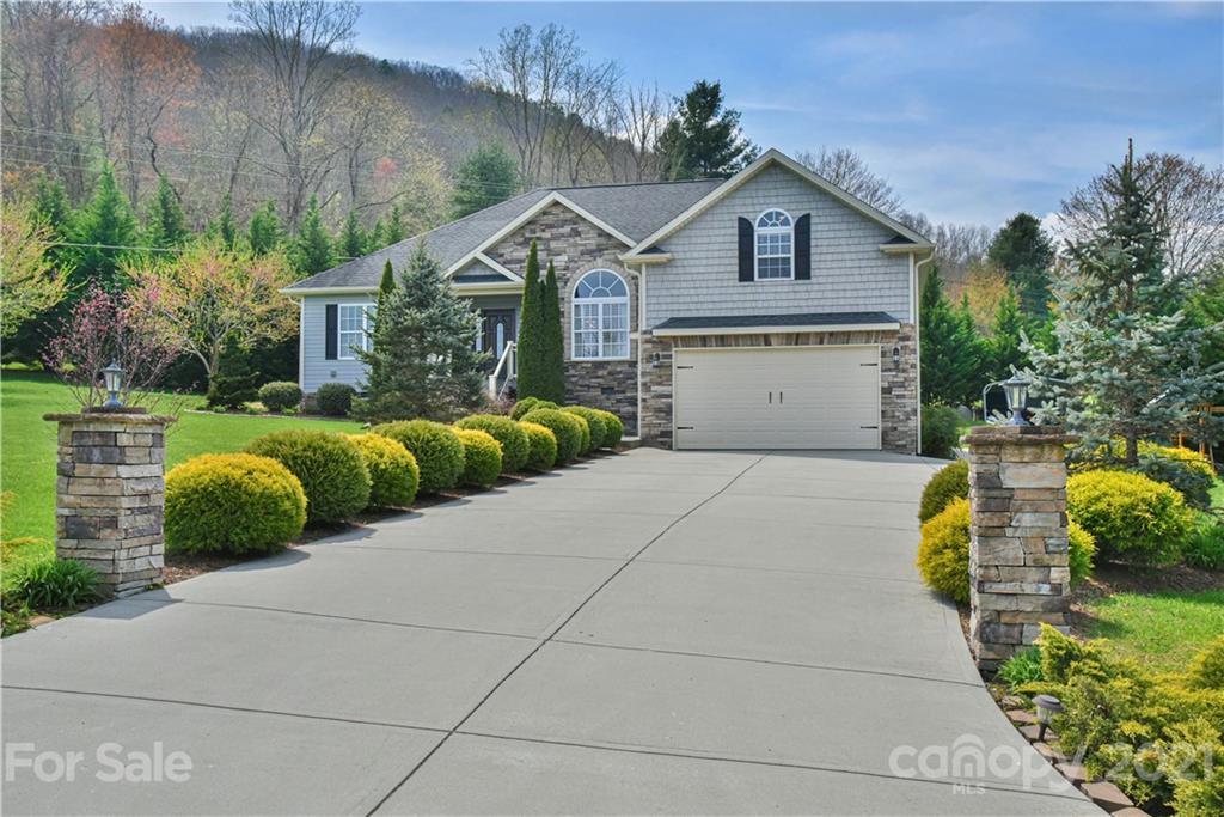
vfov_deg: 37.9
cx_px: 612
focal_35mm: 35
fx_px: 1190
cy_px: 408
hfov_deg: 54.4
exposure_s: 1/640
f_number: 13
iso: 1600
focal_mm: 35
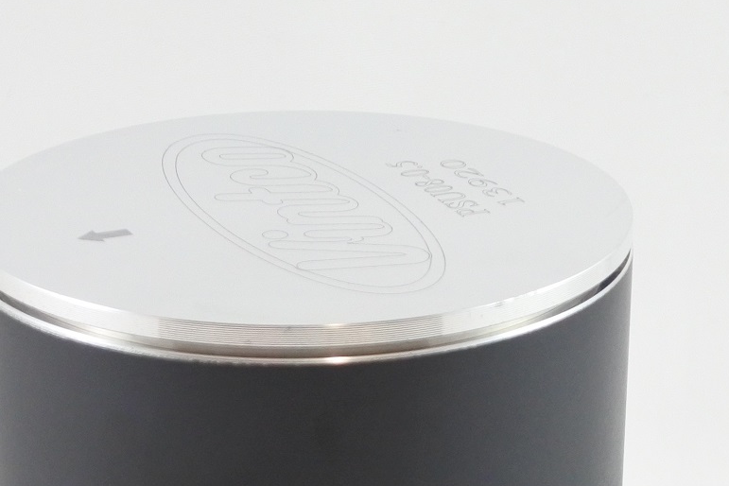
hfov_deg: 19.3
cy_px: 553
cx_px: 299
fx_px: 2146
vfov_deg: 12.7
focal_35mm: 106
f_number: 4.5
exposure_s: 1/125
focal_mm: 16.8
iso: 640
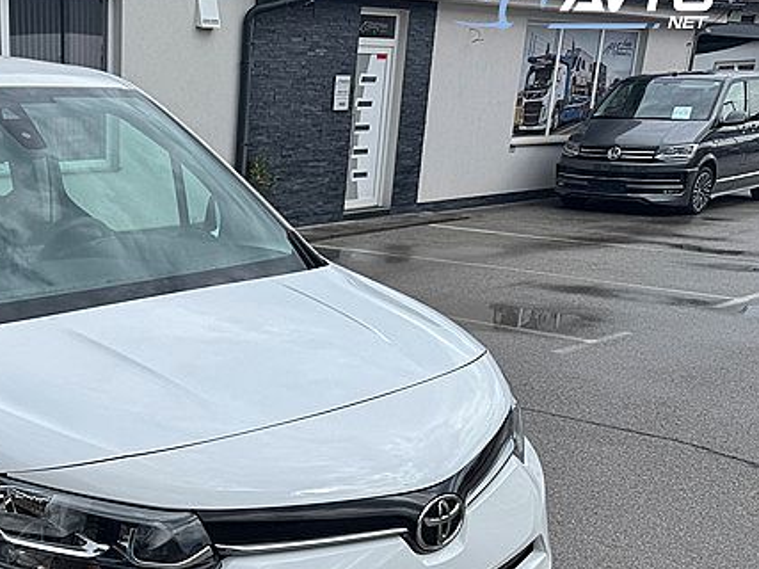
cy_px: 452
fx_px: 986
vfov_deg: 31.4
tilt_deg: -20.0
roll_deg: +0.2
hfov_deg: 38.8
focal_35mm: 45
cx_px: 59
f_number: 1.78
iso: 80
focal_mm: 6.76
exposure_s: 1/4049
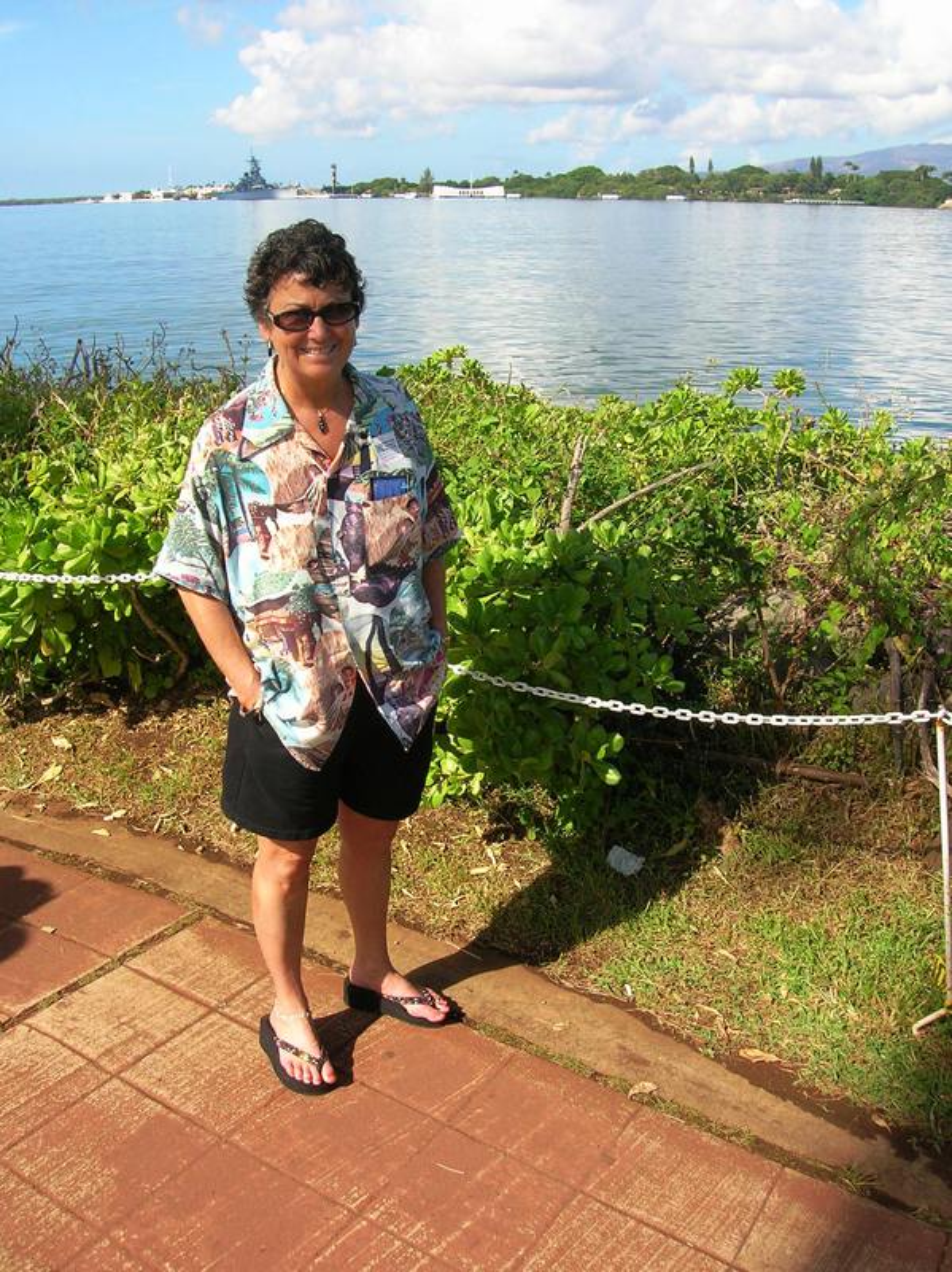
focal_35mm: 34
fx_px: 1248
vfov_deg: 54.0
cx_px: 476
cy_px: 636
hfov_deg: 41.8
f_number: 4.9
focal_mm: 5.7
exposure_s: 1/270
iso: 50
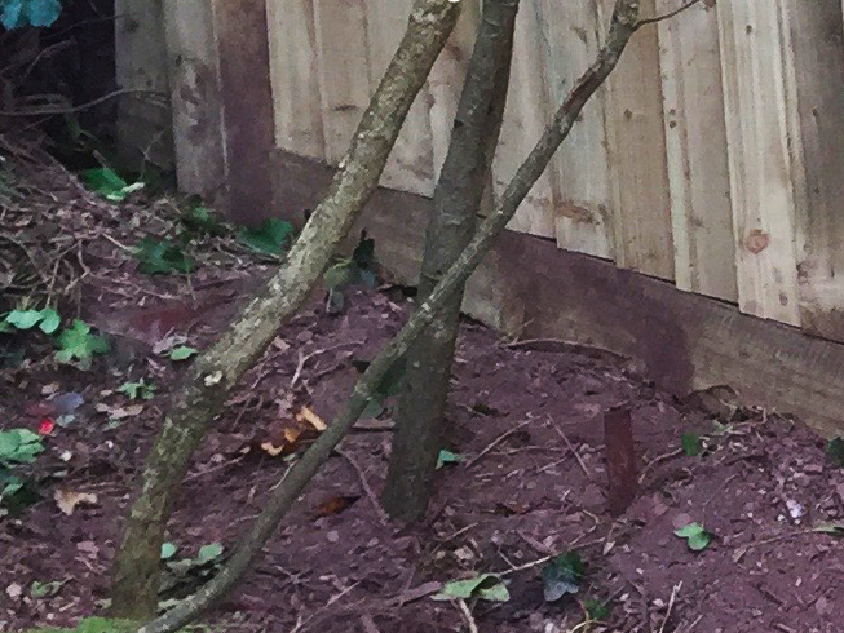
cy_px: 53
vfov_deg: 10.2
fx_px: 3536
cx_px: 1917
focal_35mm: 145
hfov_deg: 11.6
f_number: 2.2
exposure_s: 1/100
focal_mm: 4.15
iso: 50
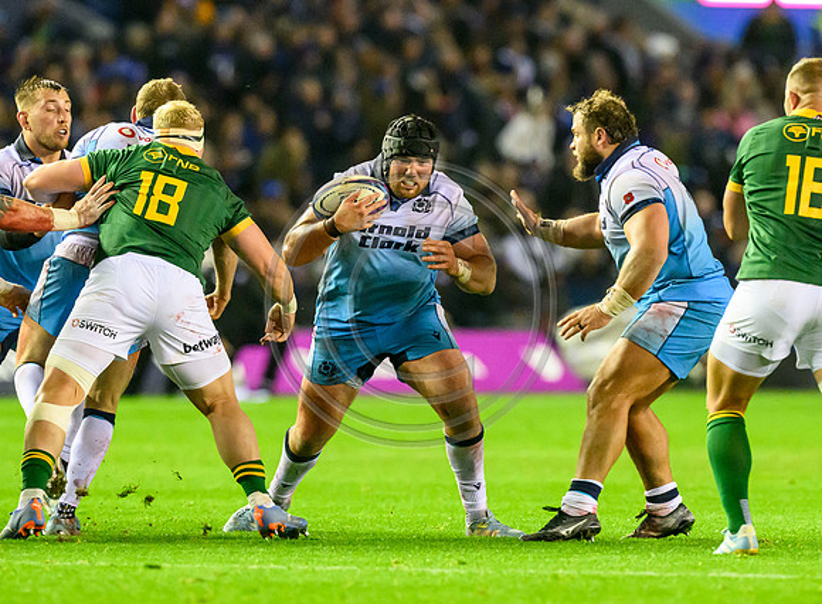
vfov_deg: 2.3
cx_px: 443
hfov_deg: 3.1
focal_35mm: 638
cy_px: 322
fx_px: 15047
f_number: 4
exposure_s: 1/1000
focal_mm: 400
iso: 12800
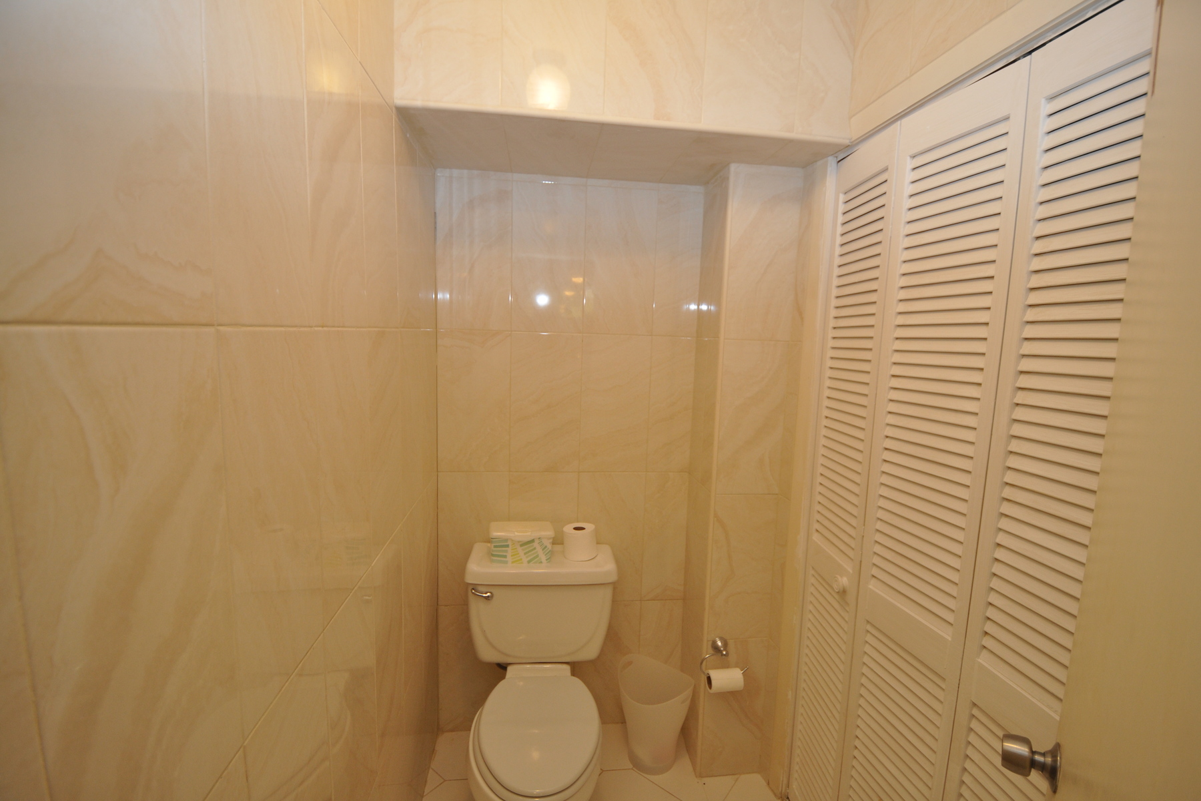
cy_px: 400
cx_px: 600
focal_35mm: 15
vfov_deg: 77.3
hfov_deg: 100.4
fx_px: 500
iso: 450
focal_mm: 10
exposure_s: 1/60
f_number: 4
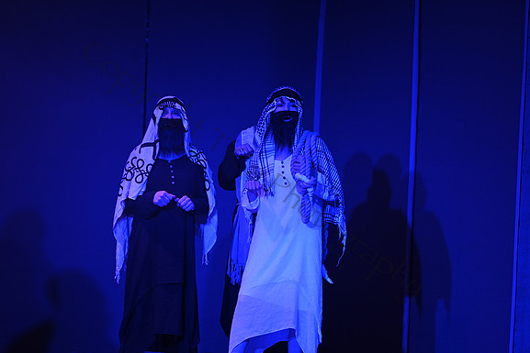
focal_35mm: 191
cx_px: 265
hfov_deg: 10.8
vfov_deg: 7.2
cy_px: 176
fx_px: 2812
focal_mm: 190
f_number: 2.8
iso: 640
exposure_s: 1/80
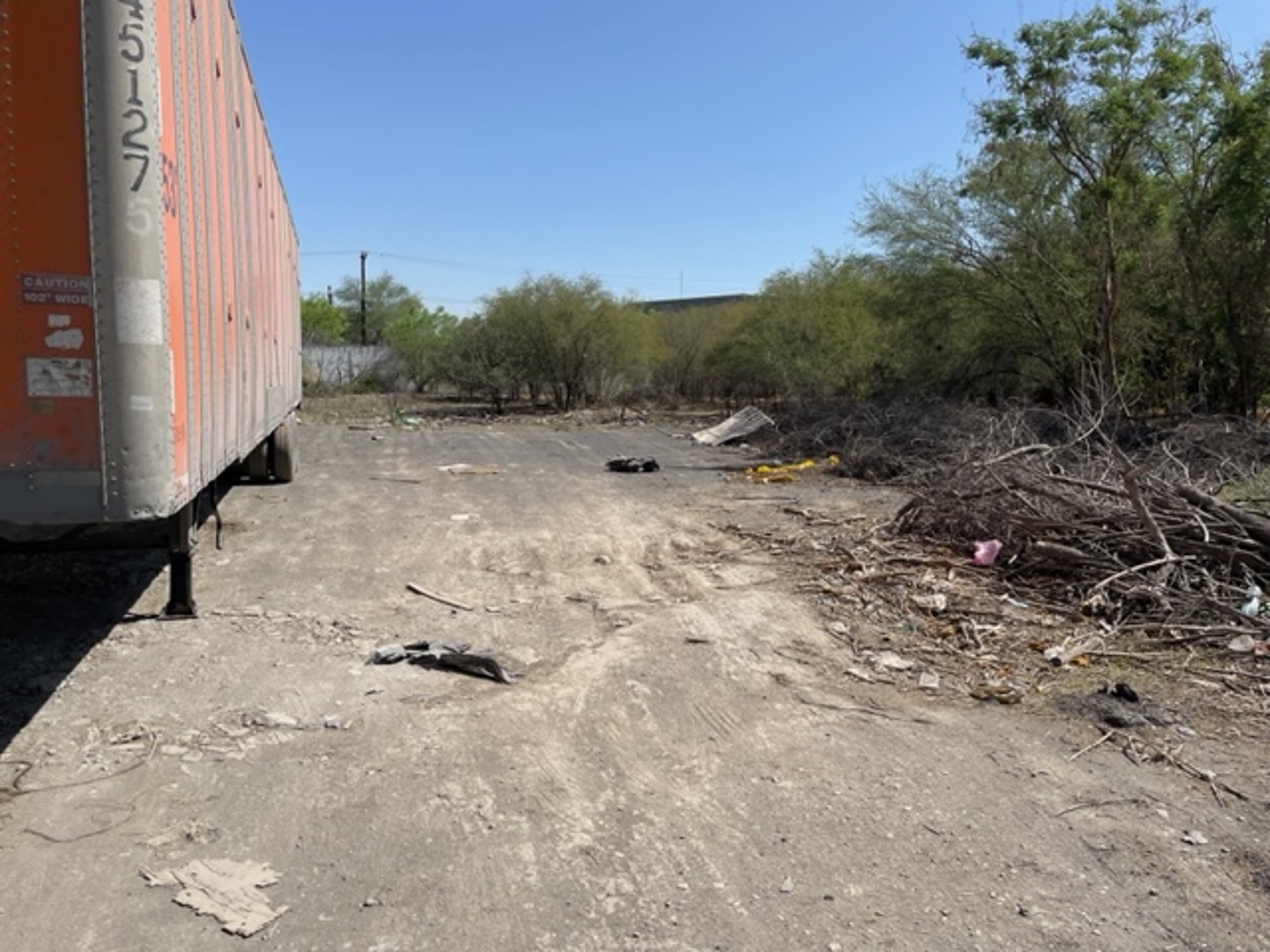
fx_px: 954
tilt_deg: -6.3
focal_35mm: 26
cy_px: 476
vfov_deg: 53.1
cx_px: 635
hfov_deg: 67.3
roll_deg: +0.1
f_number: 1.6
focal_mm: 4.2
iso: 32
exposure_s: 1/4132
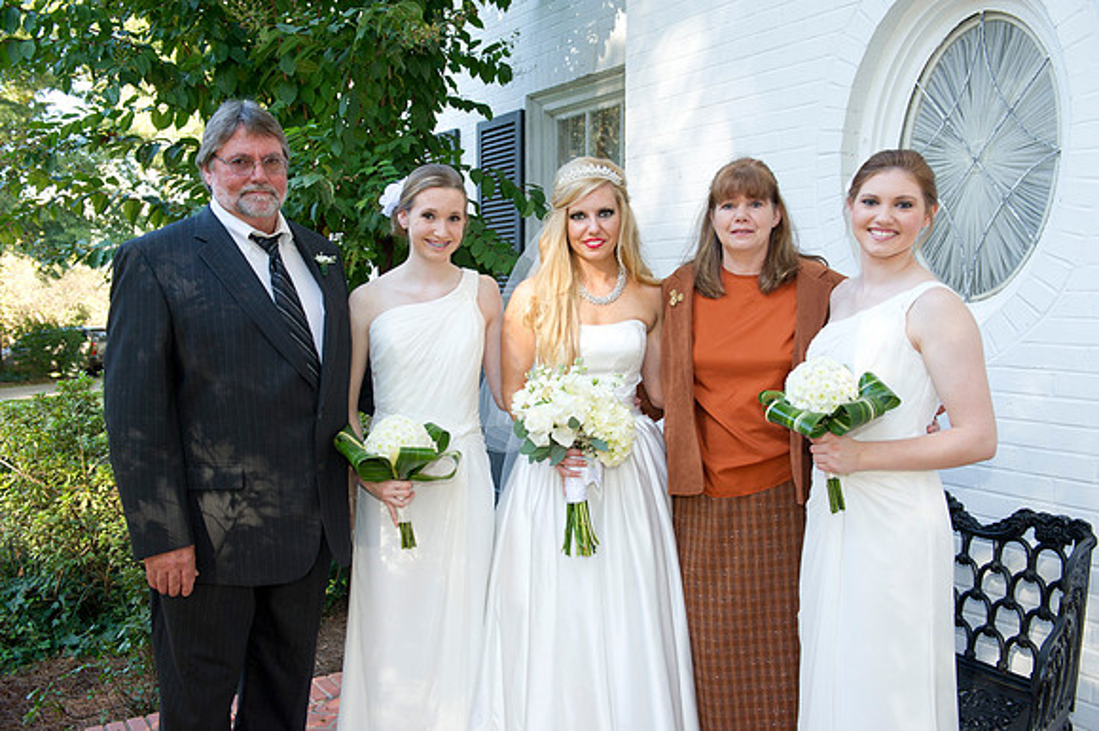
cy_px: 366
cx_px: 550
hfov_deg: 55.8
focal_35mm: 34
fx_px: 1037
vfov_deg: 38.8
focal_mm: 34
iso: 500
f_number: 5.6
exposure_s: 1/125
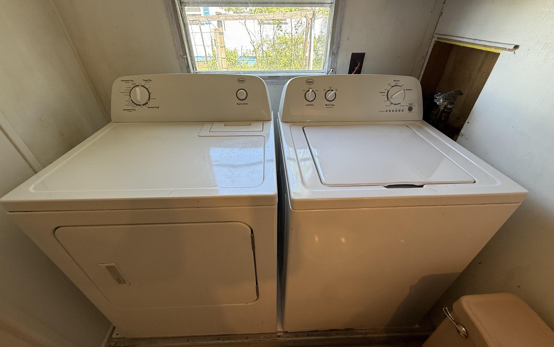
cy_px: 168
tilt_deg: -36.9
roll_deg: +0.5
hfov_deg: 101.5
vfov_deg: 74.8
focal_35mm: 15
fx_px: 226
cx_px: 277
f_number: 2.2
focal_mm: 2.22
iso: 100
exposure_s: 1/99
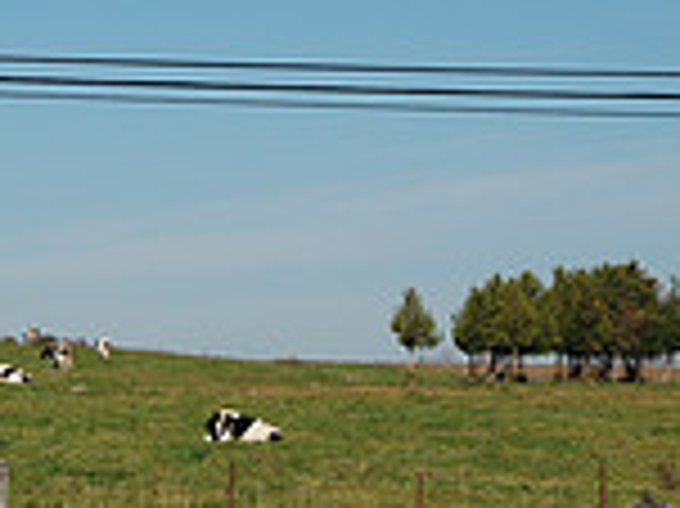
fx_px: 2611
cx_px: -194
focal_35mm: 133
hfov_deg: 14.3
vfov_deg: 11.1
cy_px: 81
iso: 100
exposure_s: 1/250
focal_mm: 24
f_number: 8
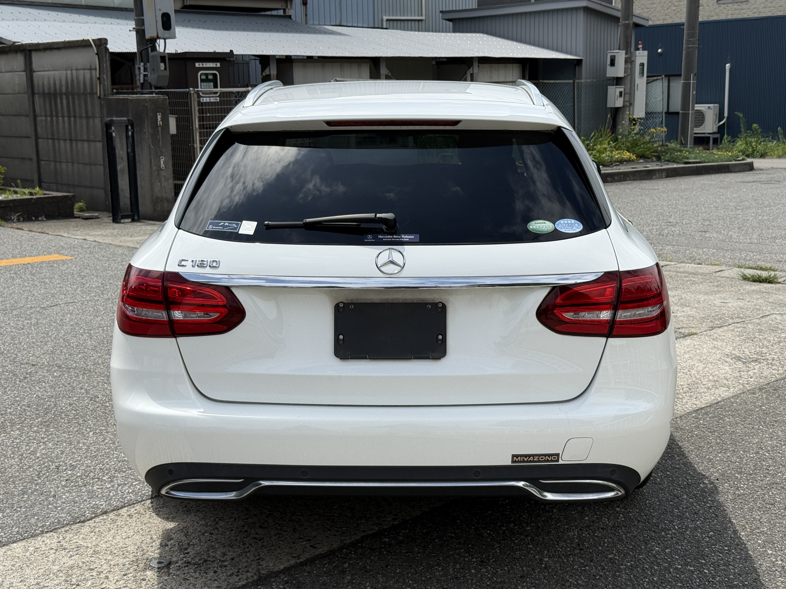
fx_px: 1090
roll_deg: +1.6
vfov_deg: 30.3
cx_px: 393
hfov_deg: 39.7
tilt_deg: -10.0
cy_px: 294
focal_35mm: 48
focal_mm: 6.76
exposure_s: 1/7143
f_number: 1.78
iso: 80
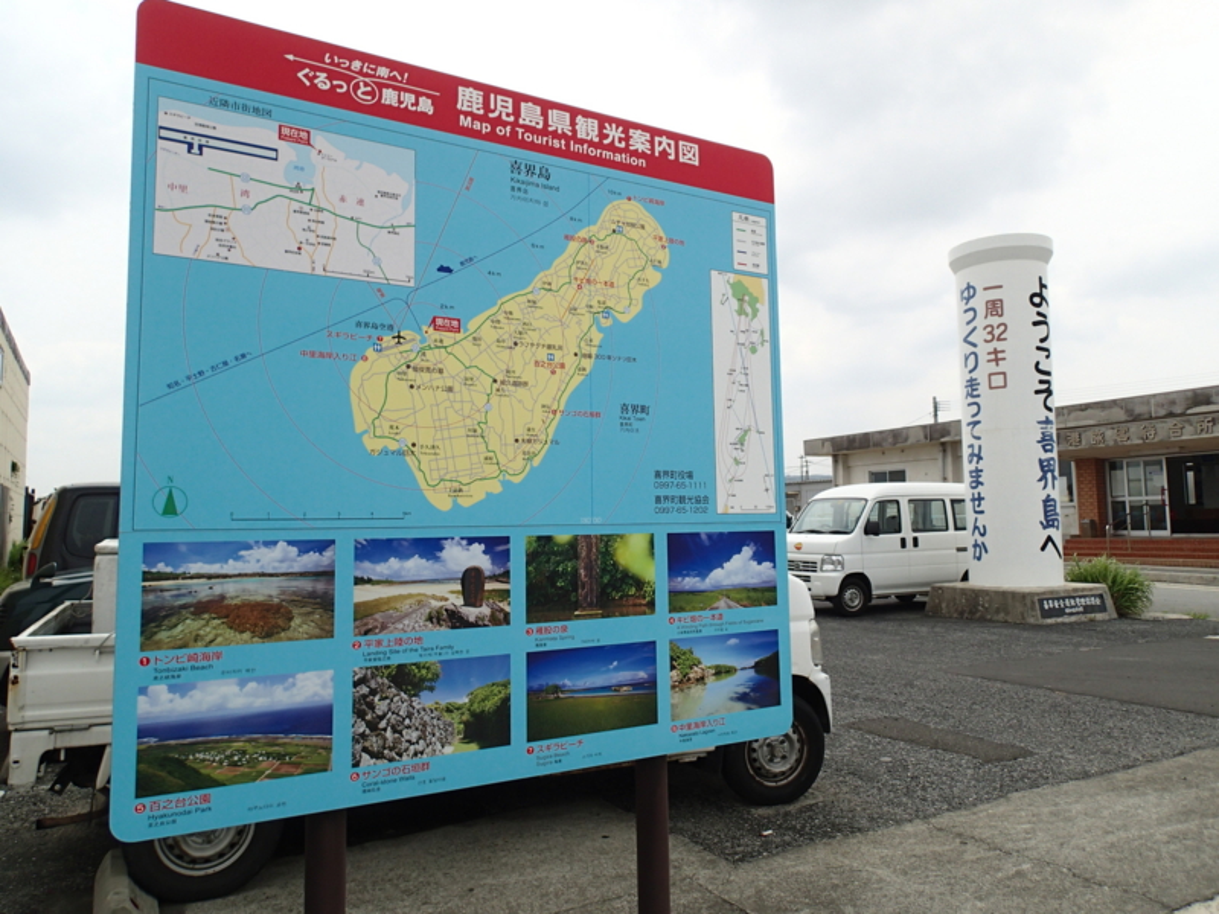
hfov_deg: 69.4
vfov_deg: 54.9
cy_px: 457
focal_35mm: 25
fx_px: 880
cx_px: 610
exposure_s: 1/200
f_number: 8
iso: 100
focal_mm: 4.5
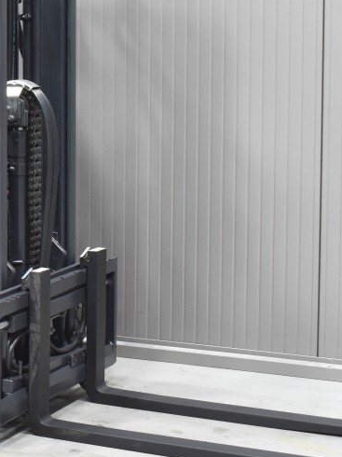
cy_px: 139
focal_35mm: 106
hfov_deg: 13.4
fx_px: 1398
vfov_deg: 18.5
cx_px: -121
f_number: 6.3
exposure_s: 1/13
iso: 1250
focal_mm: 30
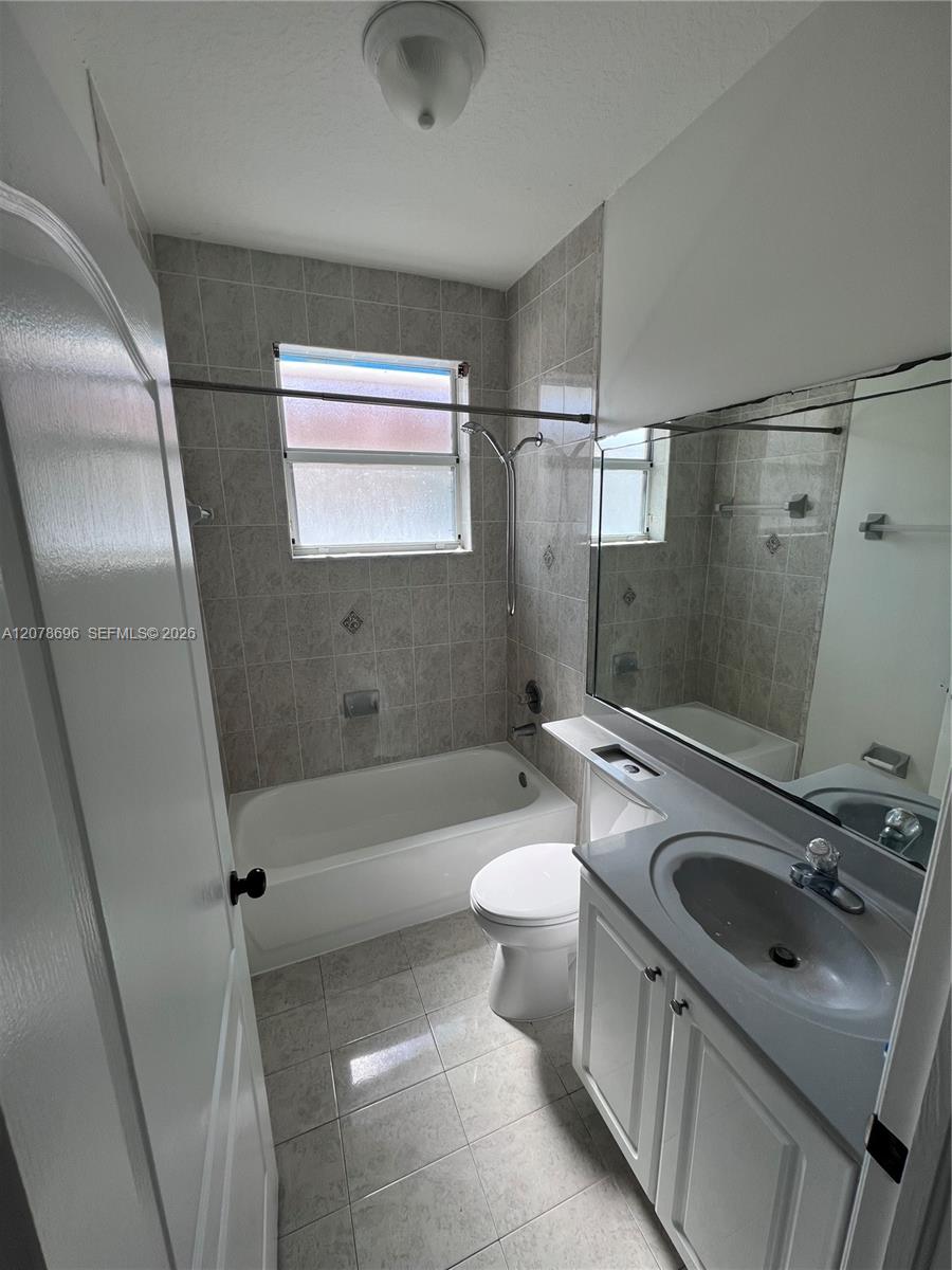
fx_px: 477
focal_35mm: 13
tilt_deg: -12.2
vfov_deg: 106.2
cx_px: 476
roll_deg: +0.7
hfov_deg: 89.9
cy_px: 635
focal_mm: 1.57
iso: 32
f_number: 1.8
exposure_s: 1/310
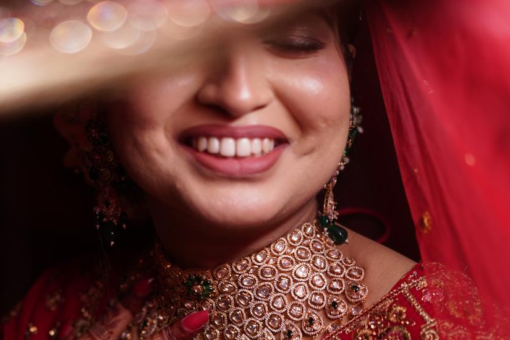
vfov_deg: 11.3
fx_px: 1700
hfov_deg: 17.0
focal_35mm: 120
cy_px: 369
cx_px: 146
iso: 160
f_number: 1.8
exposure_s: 1/100
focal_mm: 55
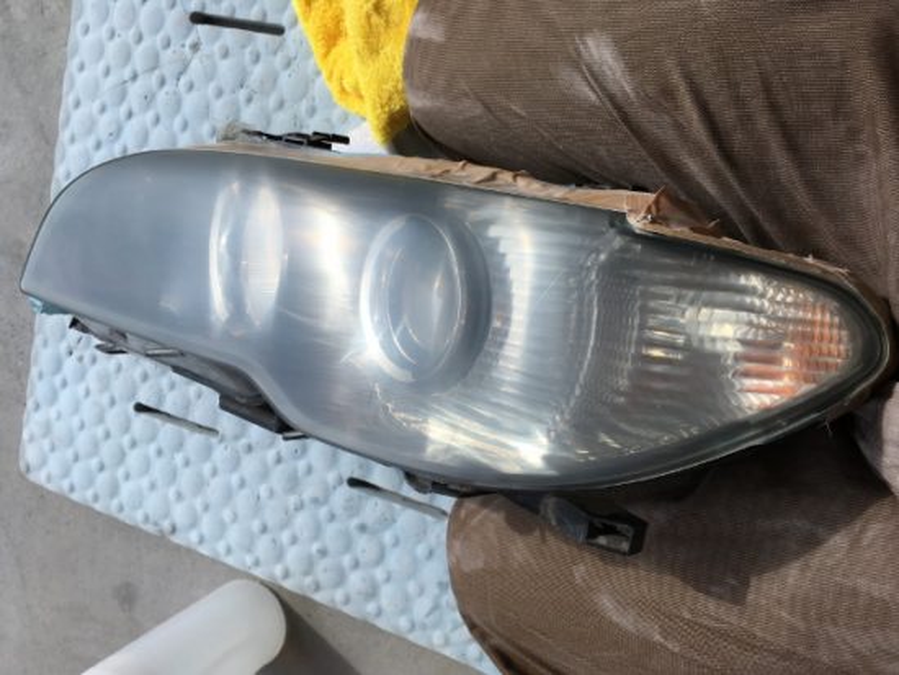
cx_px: 450
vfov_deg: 48.3
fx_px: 753
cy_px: 338
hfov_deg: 61.6
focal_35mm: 29
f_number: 2.2
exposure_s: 1/1399
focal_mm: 4.15
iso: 25
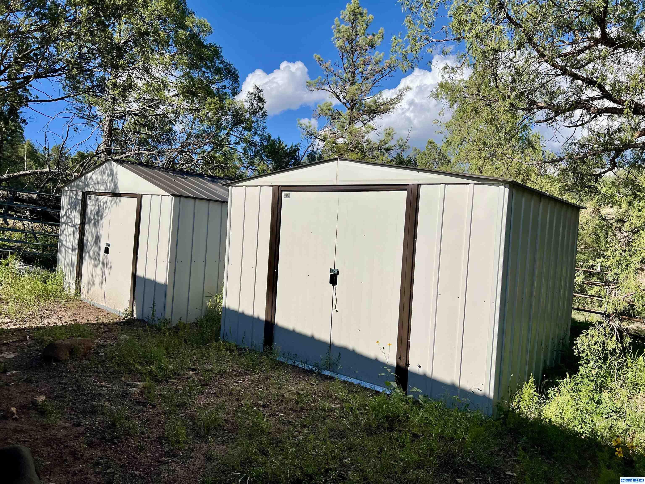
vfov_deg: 53.1
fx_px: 484
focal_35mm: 26
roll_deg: +1.6
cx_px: 322
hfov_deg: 67.3
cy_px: 242
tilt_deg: +2.9
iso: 50
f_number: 1.5
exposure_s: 1/8000
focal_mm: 5.7
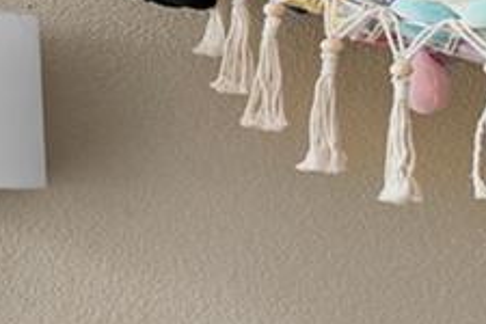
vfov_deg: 11.3
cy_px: 156
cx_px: -1190
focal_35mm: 121
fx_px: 1633
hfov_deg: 9.7
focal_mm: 17
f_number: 7.1
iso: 100
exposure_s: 1/10
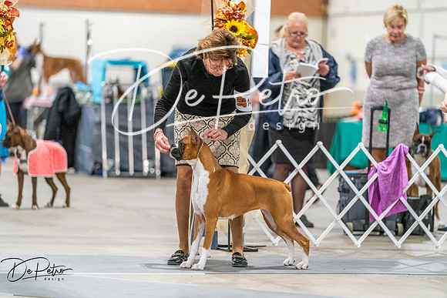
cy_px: 149
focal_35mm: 200
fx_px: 2484
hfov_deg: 10.3
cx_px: 224
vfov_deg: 6.9
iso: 6400
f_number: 3.2
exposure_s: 1/250
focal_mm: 200
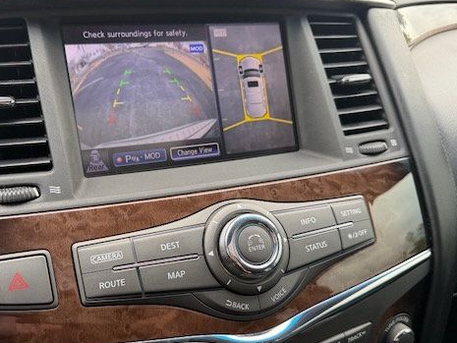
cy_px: 198
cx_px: 181
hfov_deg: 54.9
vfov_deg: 42.8
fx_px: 436
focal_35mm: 33
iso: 160
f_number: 1.78
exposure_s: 1/219
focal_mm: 6.76
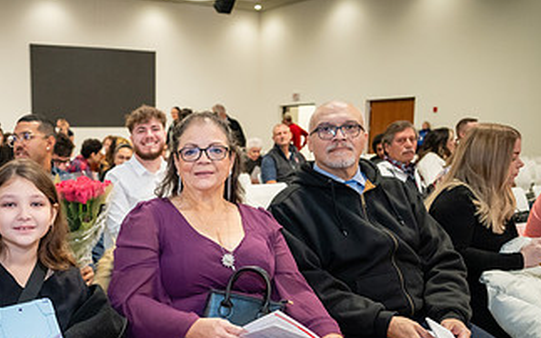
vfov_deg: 28.6
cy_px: 270
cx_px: 95
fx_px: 649
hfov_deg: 42.8
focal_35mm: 44
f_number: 2.8
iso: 3200
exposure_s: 1/160
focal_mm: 24
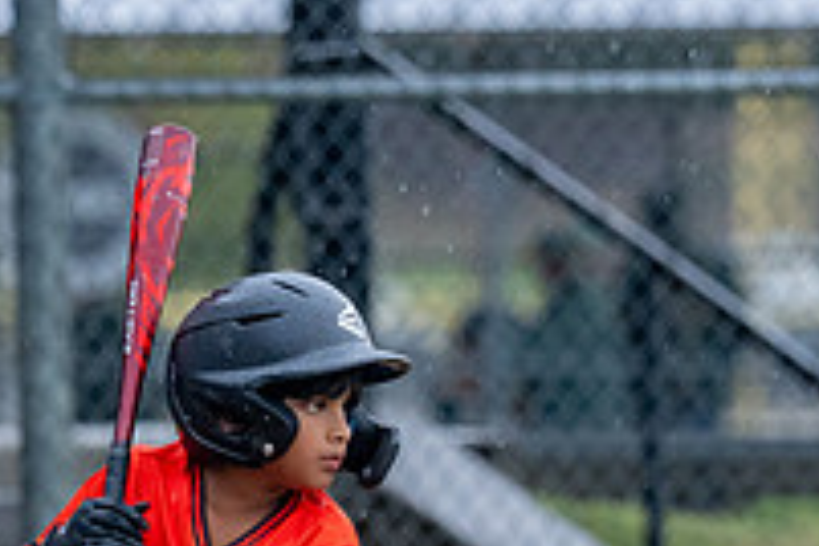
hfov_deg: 3.4
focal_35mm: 610
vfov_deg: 2.3
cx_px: 246
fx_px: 13876
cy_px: 695
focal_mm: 150
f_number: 2.8
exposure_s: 1/1000
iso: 1600
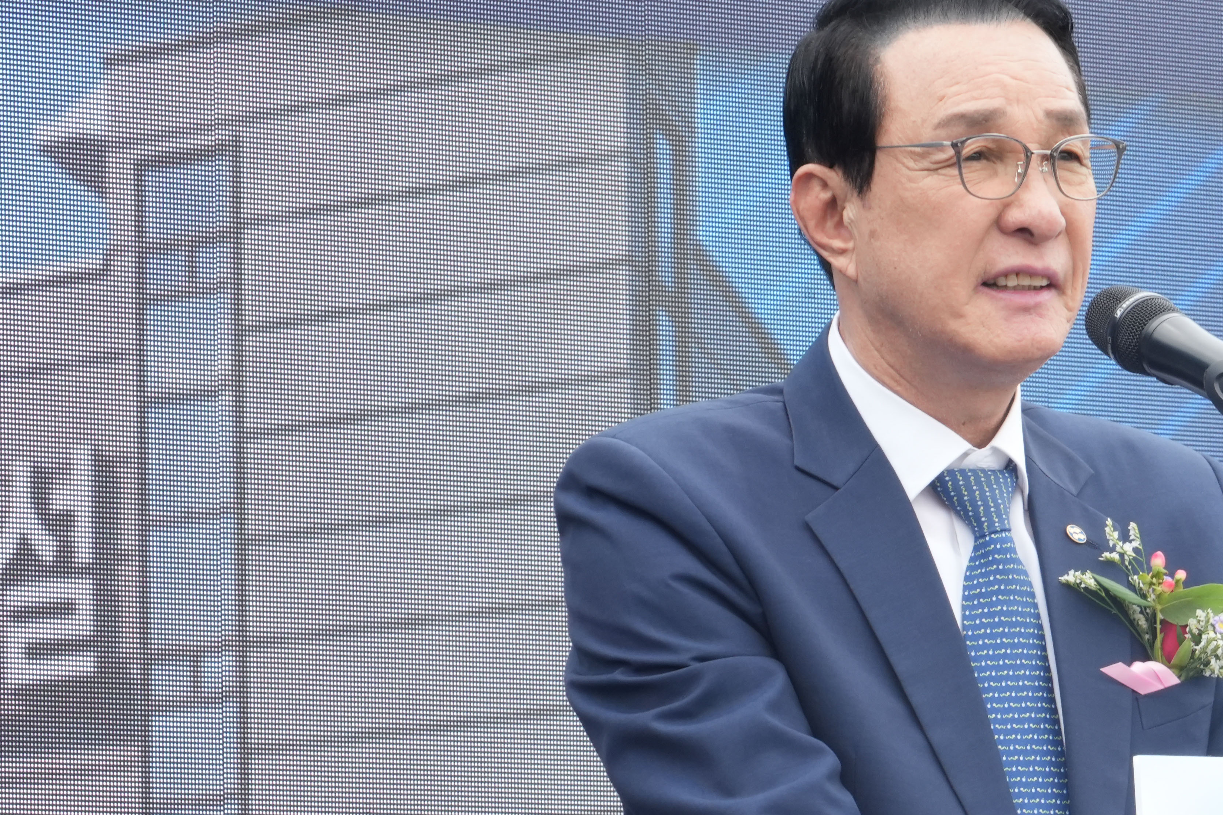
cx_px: 1180
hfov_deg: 5.4
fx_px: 12908
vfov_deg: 3.6
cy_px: 629
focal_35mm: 380
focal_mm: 181
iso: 1250
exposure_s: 1/160
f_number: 18
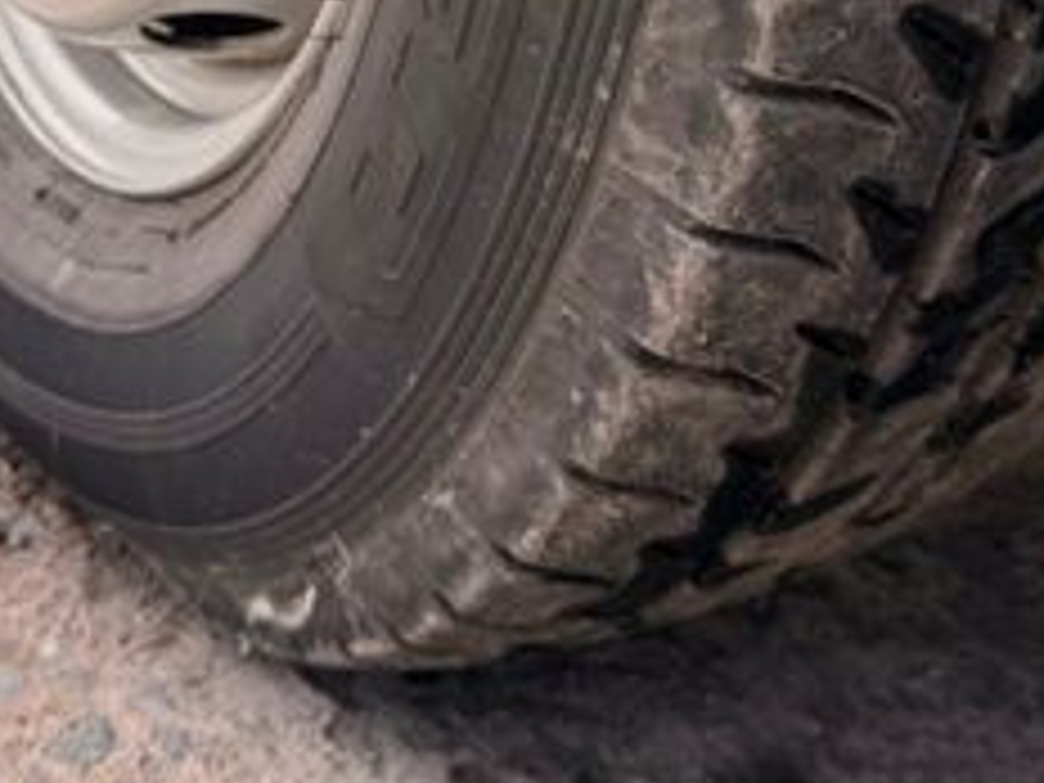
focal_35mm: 62
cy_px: -148
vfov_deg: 21.9
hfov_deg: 31.1
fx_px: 1870
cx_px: 436
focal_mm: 6.76
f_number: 1.78
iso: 80
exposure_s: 1/1493
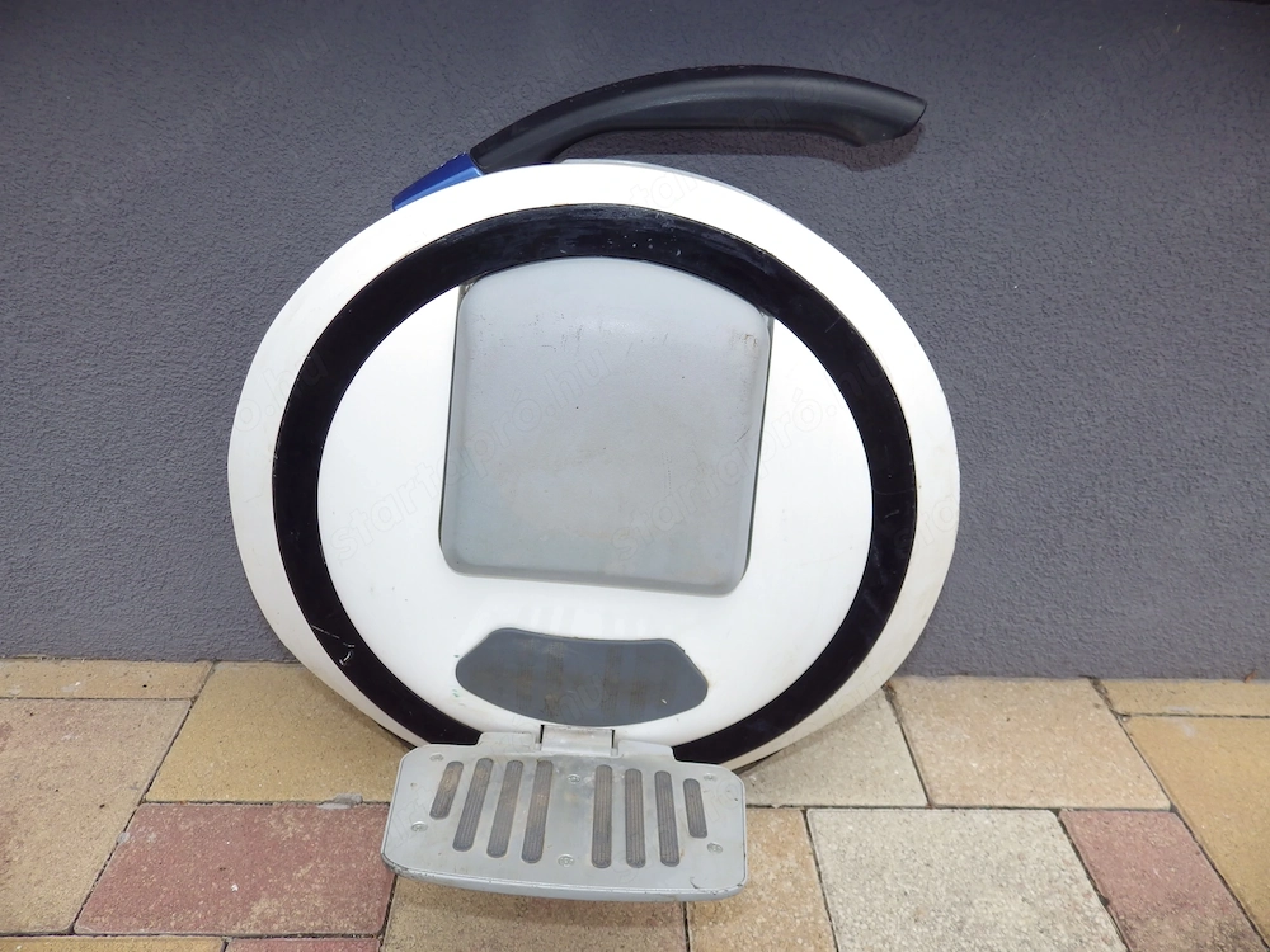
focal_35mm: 22
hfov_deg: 76.4
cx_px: 635
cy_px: 476
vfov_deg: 61.1
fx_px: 807
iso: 100
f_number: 3.1
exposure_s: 1/400
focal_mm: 4
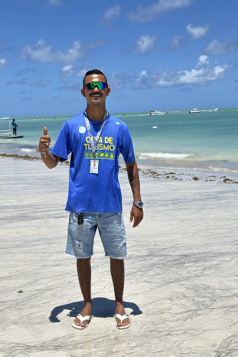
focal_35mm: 50
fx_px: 496
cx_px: 106
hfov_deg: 27.0
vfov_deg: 39.6
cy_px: 179
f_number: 1.78
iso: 100
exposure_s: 1/7634
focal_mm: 6.86
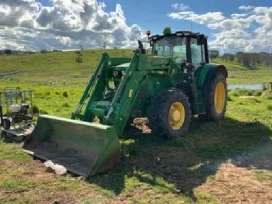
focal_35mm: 29
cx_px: 136
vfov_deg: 48.2
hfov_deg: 61.7
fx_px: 228
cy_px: 102
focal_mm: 3
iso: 25
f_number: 1.8
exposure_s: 1/1577
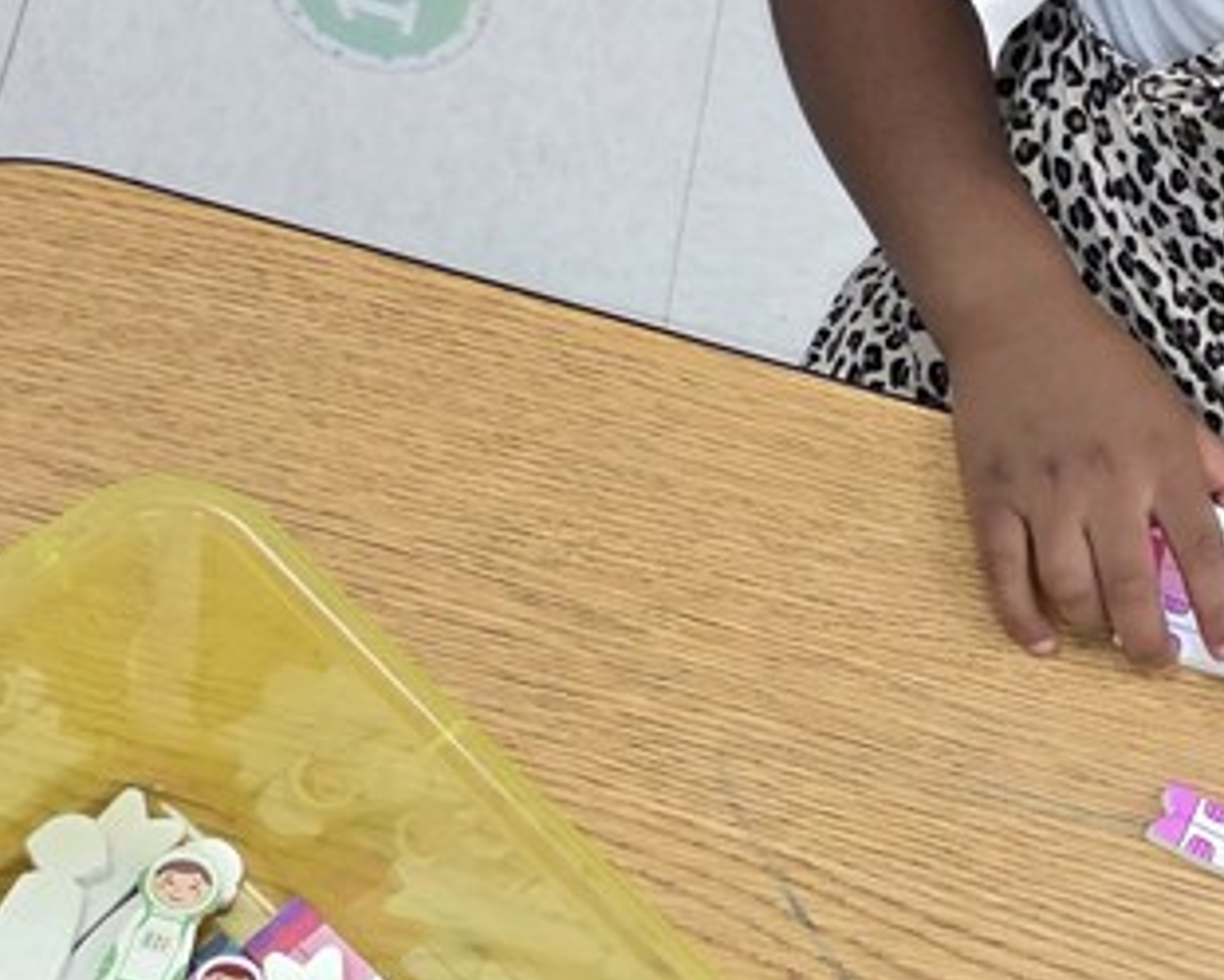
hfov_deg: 23.3
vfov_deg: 20.7
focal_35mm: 74
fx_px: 2682
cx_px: 1511
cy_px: 610
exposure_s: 1/120
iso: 400
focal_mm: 6.3
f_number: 1.7
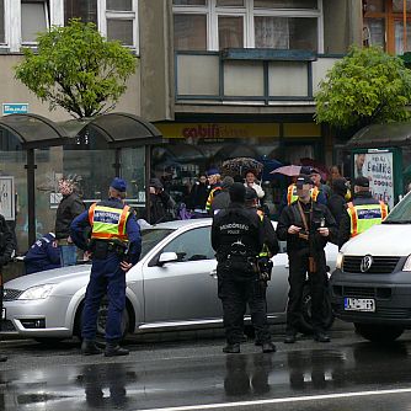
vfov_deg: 16.4
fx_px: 1424
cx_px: 137
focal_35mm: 106
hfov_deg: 16.4
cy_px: 206
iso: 100
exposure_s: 1/125
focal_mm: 12.6
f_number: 3.2
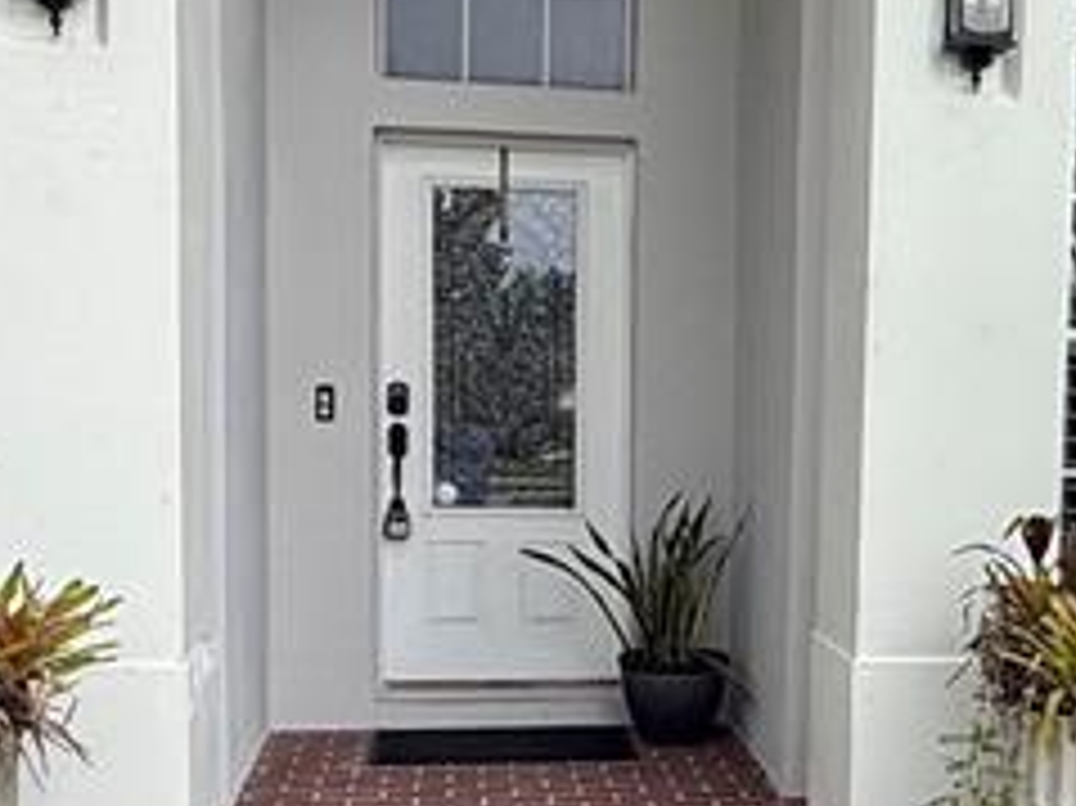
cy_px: 576
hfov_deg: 31.5
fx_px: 1864
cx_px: 837
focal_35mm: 60
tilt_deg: -4.2
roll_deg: -1.5
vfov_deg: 24.2
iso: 64
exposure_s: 1/99
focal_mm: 2.22
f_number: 2.2
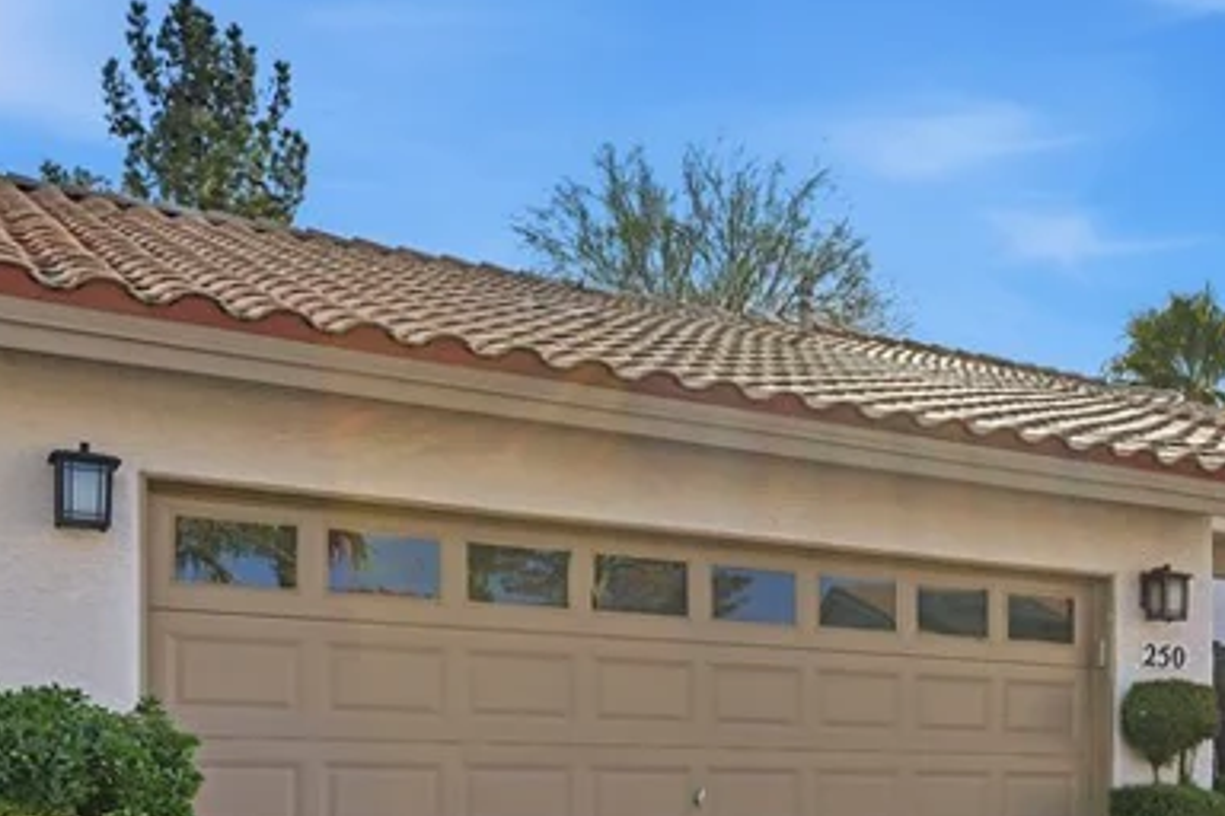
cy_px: 792
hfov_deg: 36.8
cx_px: 1164
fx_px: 1679
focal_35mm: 49
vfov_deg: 26.1
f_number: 9
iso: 80
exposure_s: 1/800
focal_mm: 18.5
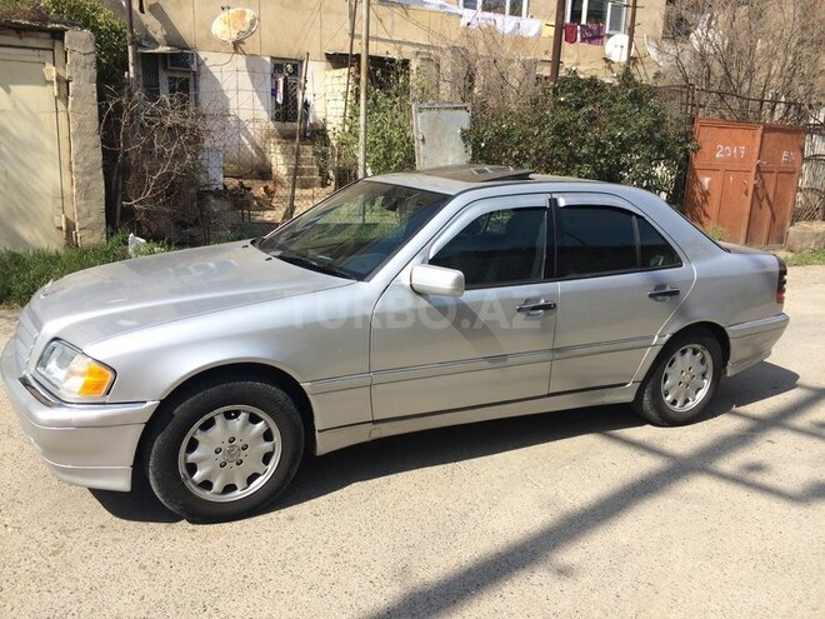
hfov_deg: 61.7
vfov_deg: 48.2
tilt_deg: -15.6
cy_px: 310
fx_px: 691
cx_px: 412
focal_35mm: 29
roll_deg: -1.0
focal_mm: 4.15
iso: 32
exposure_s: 1/1786
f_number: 2.2
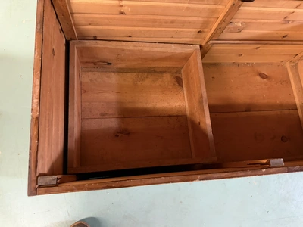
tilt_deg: -74.3
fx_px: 210
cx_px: 152
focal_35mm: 24
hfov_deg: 71.6
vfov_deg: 56.8
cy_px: 114
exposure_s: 1/30
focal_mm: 6.76
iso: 800
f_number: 1.78
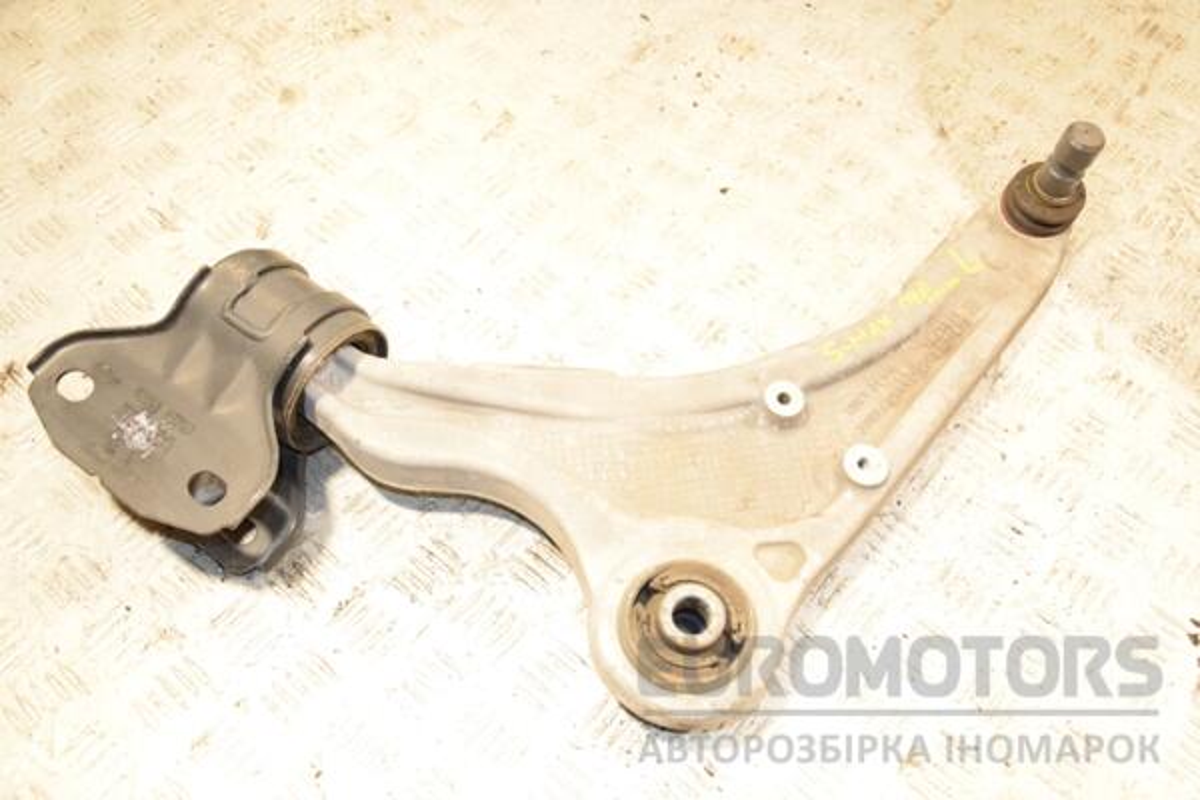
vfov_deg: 40.0
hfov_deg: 57.2
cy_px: 400
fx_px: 1100
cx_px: 600
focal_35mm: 33
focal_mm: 22
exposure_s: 1/125
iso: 800
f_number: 5
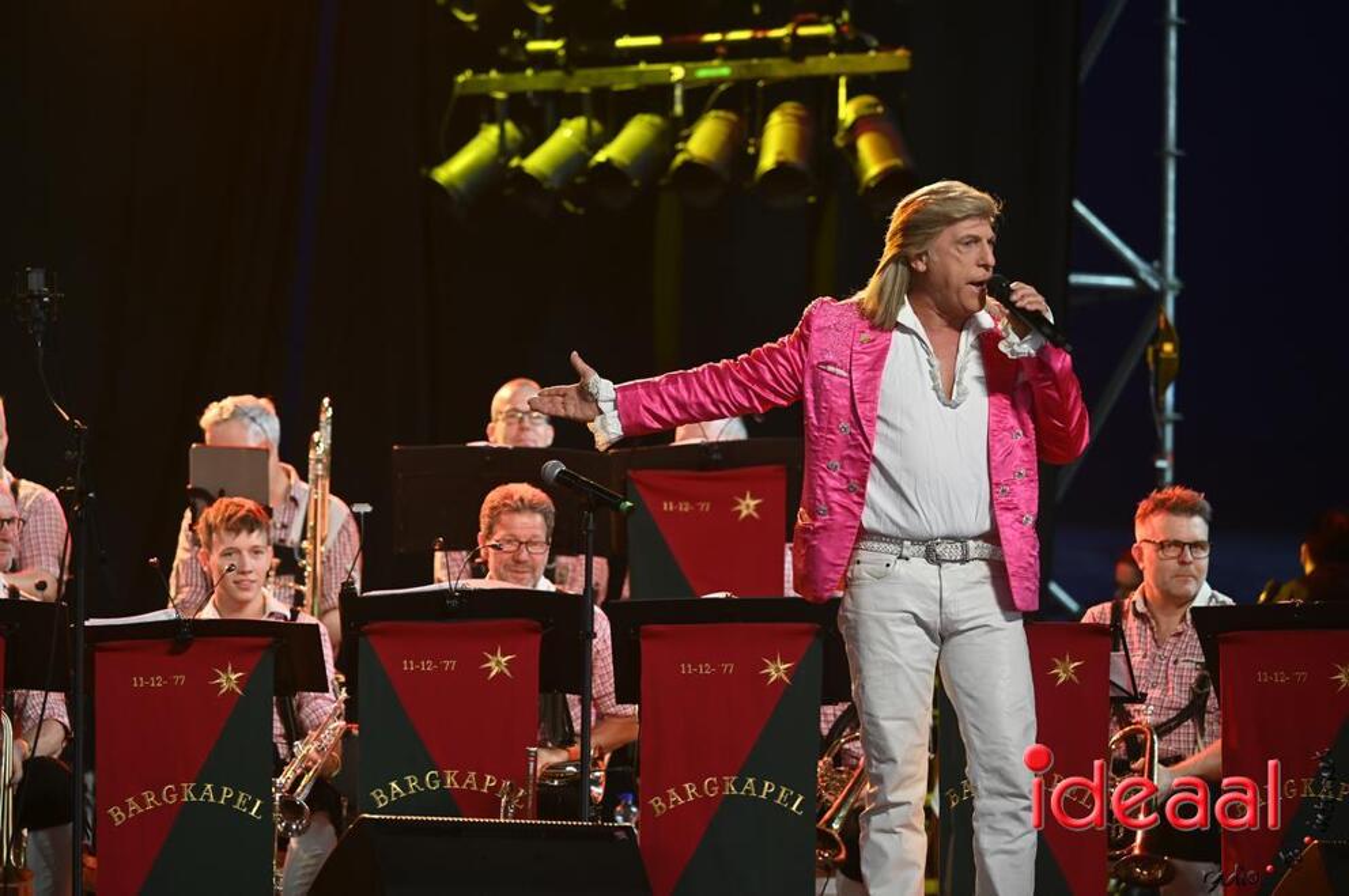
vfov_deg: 6.9
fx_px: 7486
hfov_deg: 10.3
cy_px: 448
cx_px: 674
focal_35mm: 200
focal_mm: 200
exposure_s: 1/100
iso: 1600
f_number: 5
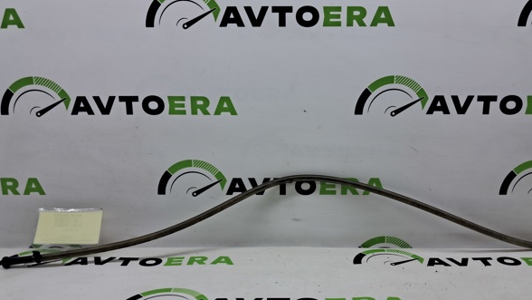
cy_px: 185
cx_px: 282
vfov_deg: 36.5
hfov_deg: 61.0
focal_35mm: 32
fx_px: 451
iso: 50
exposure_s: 1/100
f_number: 1.8
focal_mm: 4
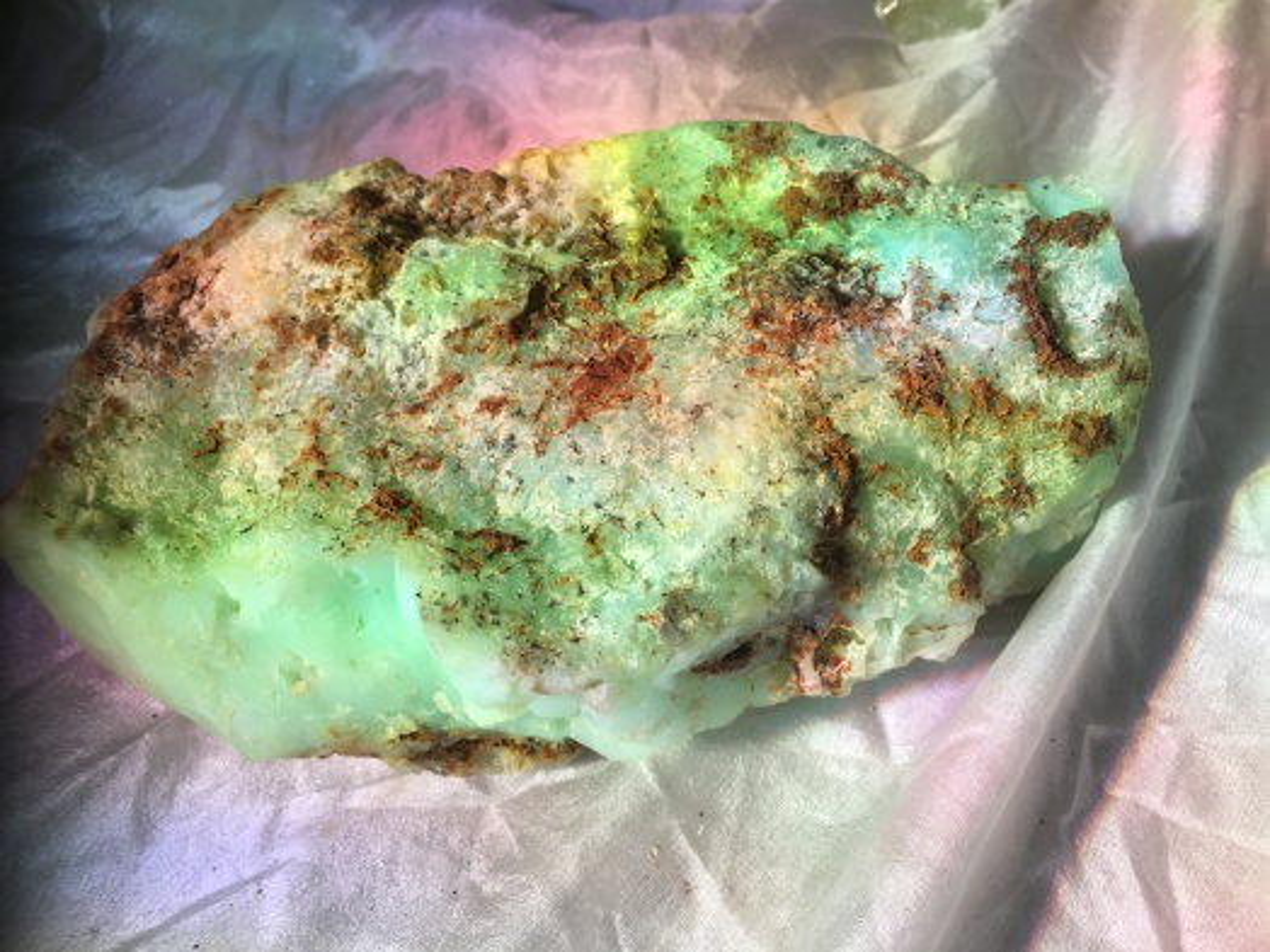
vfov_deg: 48.2
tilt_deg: -58.7
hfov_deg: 61.7
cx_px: 635
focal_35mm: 29
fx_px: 1064
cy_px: 476
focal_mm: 4.15
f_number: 2.2
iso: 25
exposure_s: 1/100
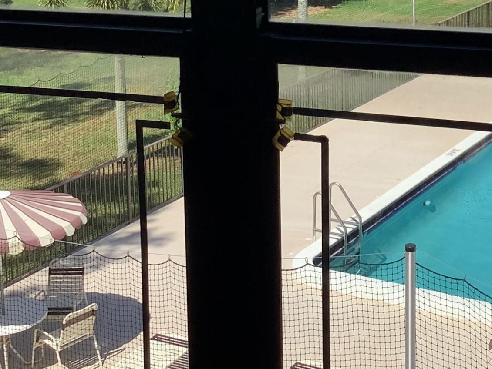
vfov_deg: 18.1
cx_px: 363
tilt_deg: -9.2
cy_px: -26
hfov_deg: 24.5
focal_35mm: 79
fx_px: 1123
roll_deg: +1.7
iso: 25
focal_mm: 3.3
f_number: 2.4
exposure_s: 1/947
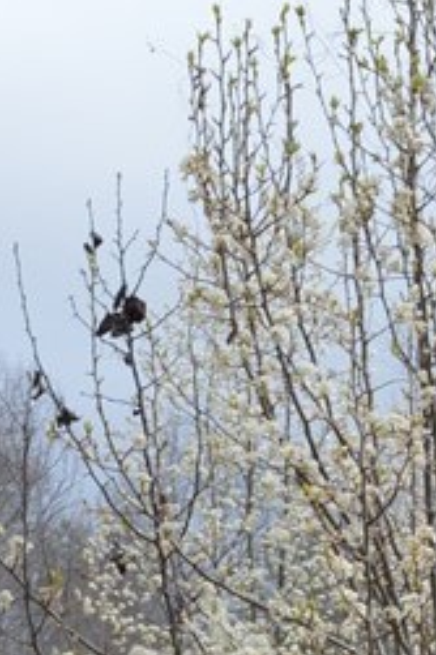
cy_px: 956
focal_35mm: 162
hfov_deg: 8.2
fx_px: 2950
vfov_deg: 12.1
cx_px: 755
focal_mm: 25
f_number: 8
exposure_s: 1/250
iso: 100
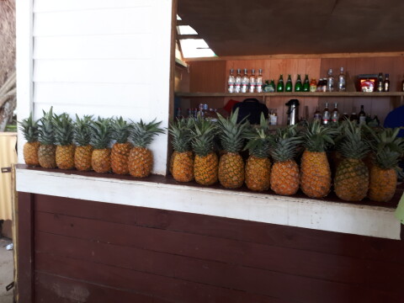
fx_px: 315
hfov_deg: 65.3
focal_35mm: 27
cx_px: 202
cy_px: 152
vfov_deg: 51.4
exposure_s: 1/33
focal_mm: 3.6
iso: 64
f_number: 1.9
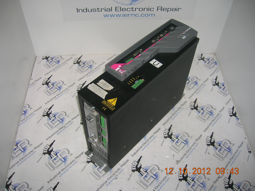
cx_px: 128
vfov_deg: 41.7
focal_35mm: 34
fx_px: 250
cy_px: 96
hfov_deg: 54.0
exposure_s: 1/60.1
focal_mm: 5.7
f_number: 2.9
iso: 50
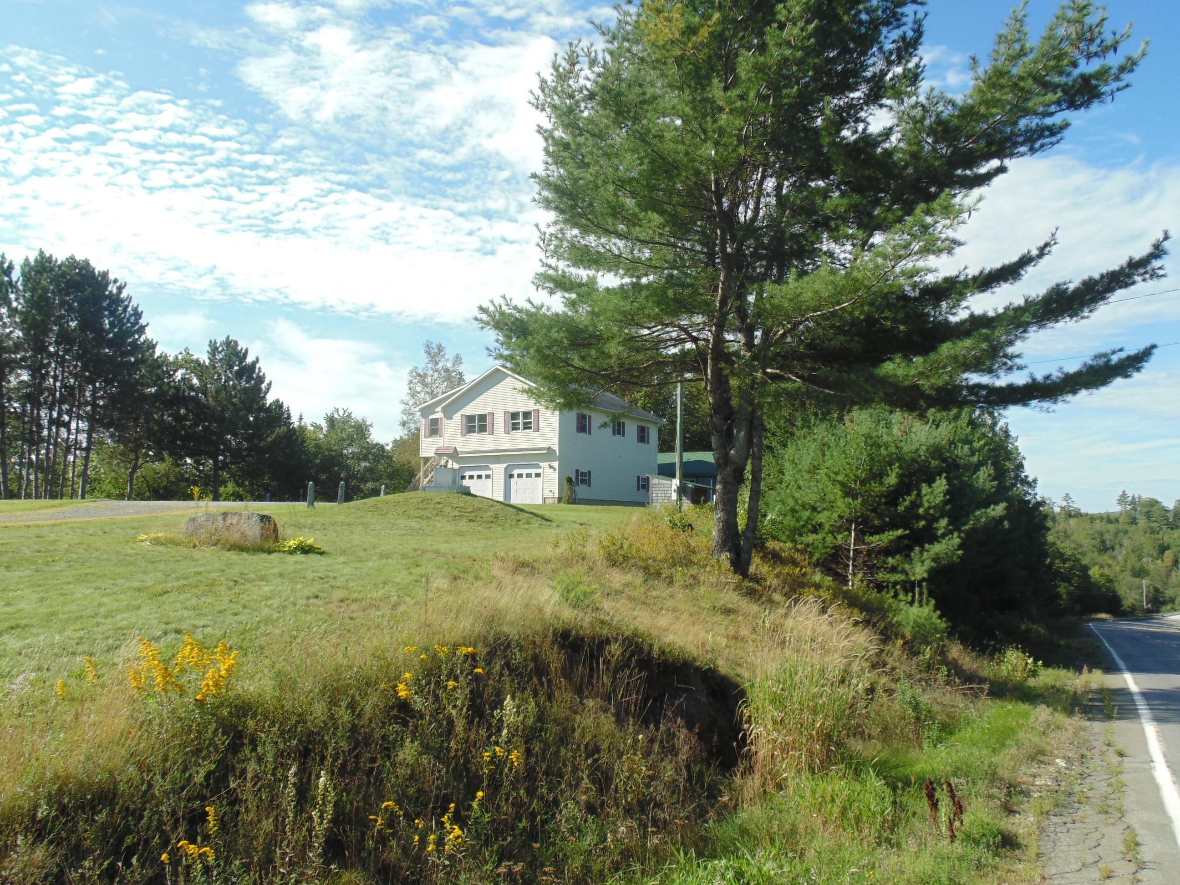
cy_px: 442
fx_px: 920
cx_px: 590
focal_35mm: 27
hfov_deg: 65.3
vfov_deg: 51.4
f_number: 3.2
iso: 80
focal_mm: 4.8
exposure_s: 1/640
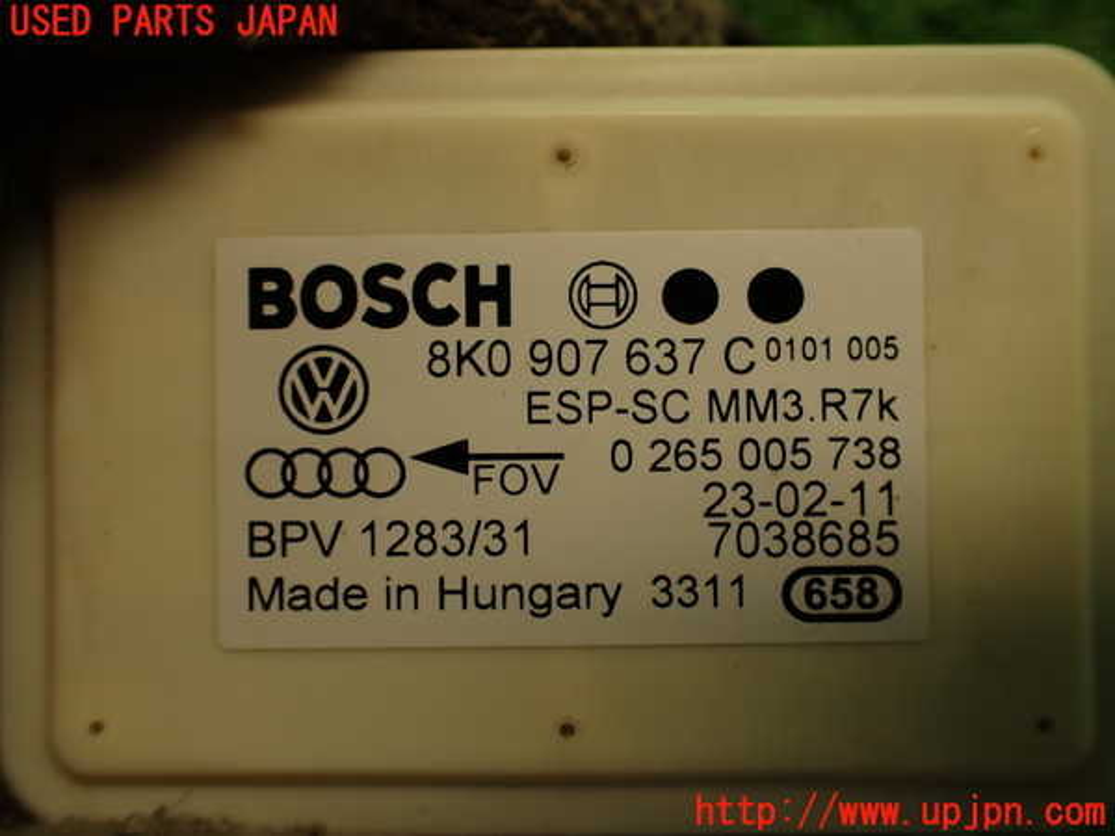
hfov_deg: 56.8
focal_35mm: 32
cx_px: 558
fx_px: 1031
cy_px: 418
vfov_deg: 44.2
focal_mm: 5.79
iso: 160
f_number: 2.4
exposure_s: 1/60
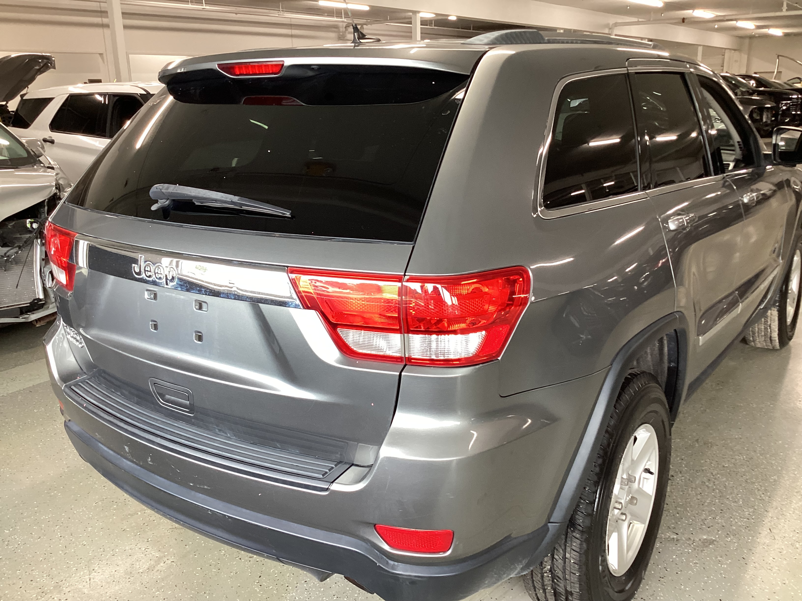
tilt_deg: -16.1
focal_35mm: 31
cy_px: 300
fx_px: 718
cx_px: 401
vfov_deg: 45.4
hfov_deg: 58.4
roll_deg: +0.9
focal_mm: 3.3
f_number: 2.4
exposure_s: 1/50
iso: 125
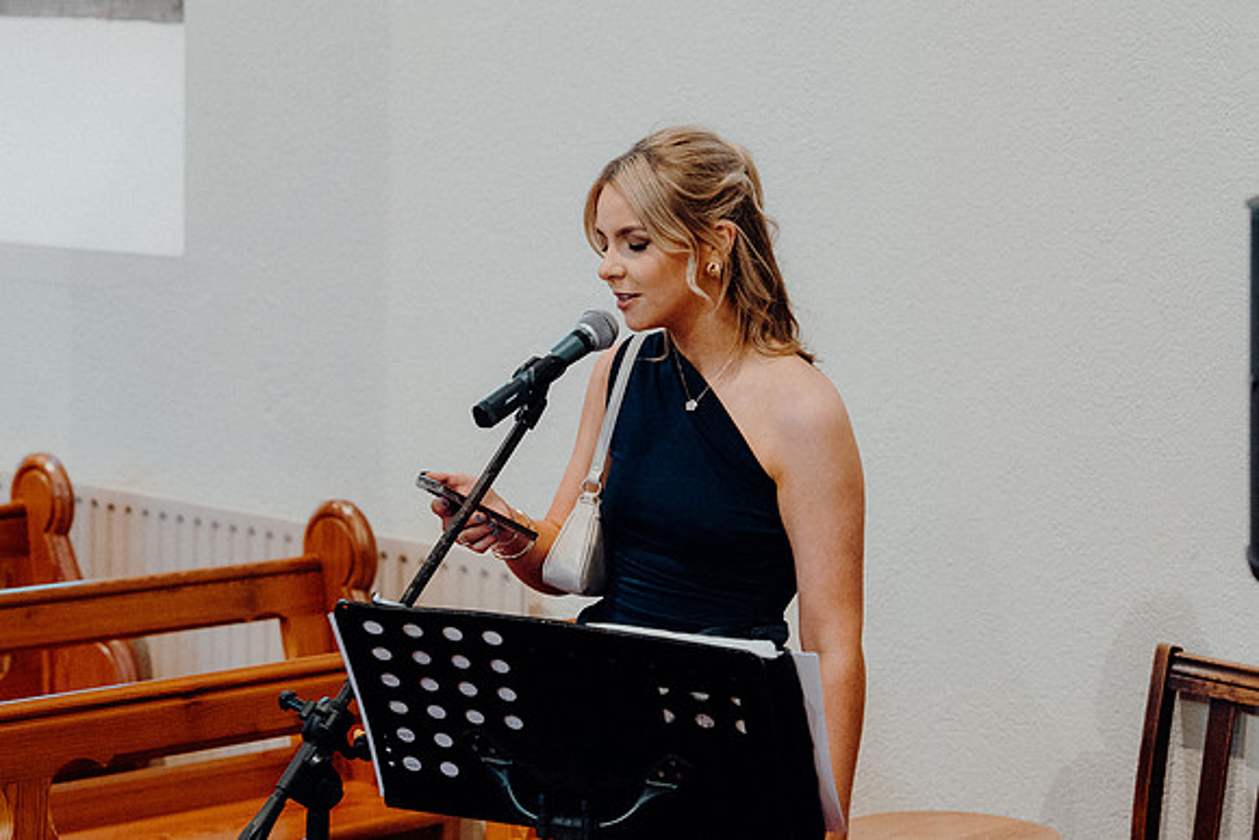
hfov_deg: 19.5
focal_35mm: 105
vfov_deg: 13.0
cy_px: 420
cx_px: 630
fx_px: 3673
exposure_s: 1/160
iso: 3200
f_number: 3.5
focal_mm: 70
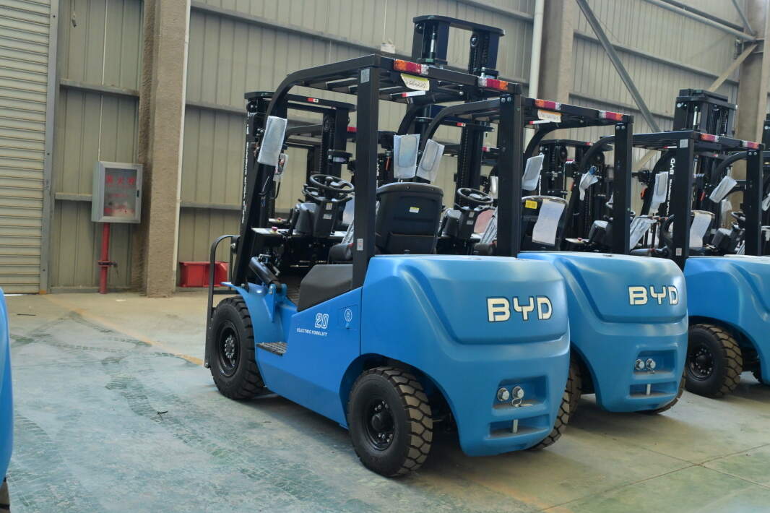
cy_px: 256
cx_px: 385
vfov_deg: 36.9
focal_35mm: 36
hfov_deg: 53.1
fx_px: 770
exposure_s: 1/320
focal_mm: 24
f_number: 4
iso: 3200
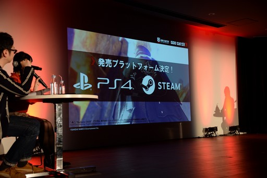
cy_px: 89
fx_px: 371
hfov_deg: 39.6
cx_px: 134
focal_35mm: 50
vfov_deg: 27.0
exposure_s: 1/60
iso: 640
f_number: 4.5
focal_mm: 50
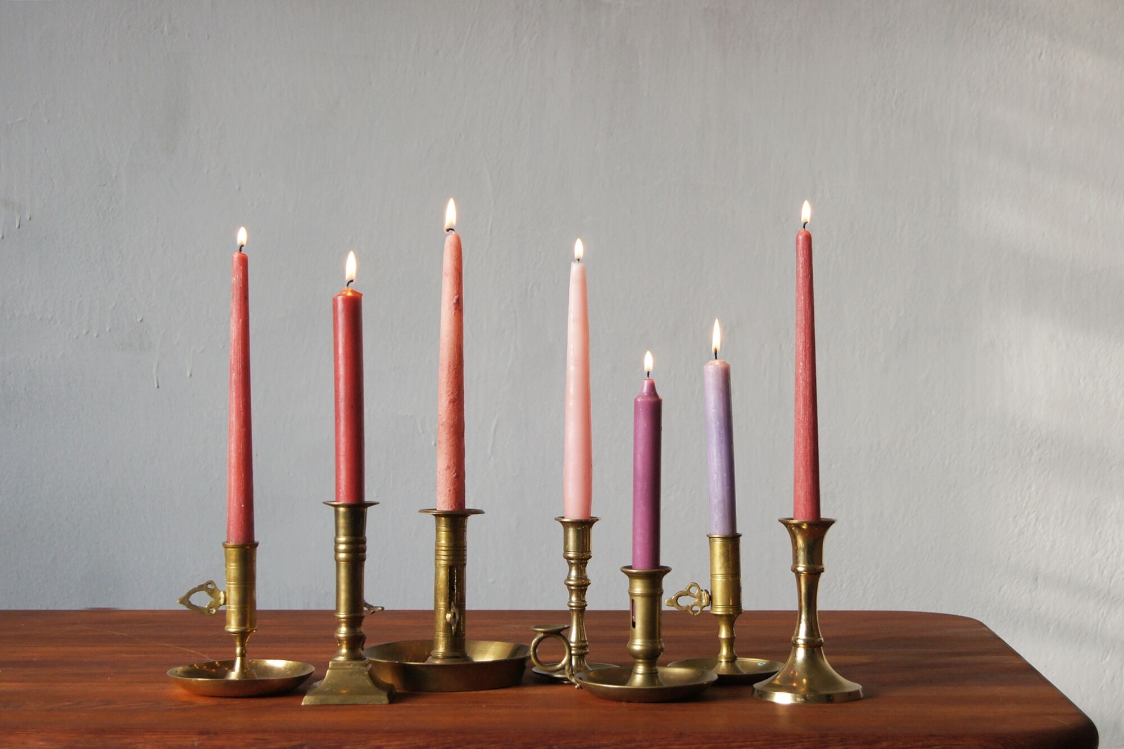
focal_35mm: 68
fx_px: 2107
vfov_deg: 20.2
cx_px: 562
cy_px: 374
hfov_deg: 29.9
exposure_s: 1/160
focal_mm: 45
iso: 400
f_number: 5.6
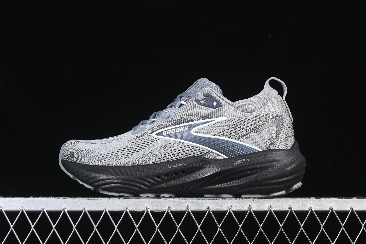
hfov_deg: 27.0
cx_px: 183
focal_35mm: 75
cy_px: 122
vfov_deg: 18.2
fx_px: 762
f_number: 6.3
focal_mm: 50
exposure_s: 1/60
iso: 160
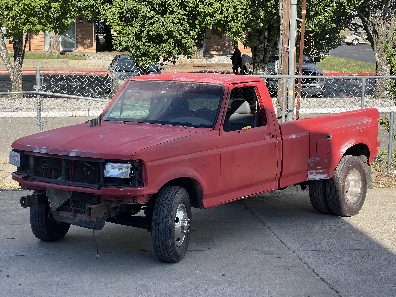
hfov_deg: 25.3
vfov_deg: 19.1
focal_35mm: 77
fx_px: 881
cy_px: 148
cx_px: 198
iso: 32
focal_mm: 9
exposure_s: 1/331
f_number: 2.8
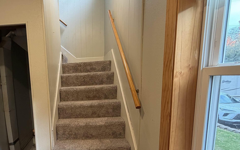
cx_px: 71
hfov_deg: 71.5
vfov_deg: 50.0
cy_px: 102
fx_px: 157
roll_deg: +2.5
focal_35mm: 24
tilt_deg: -9.6
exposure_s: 1/60
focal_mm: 2.22
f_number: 2.2
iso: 200
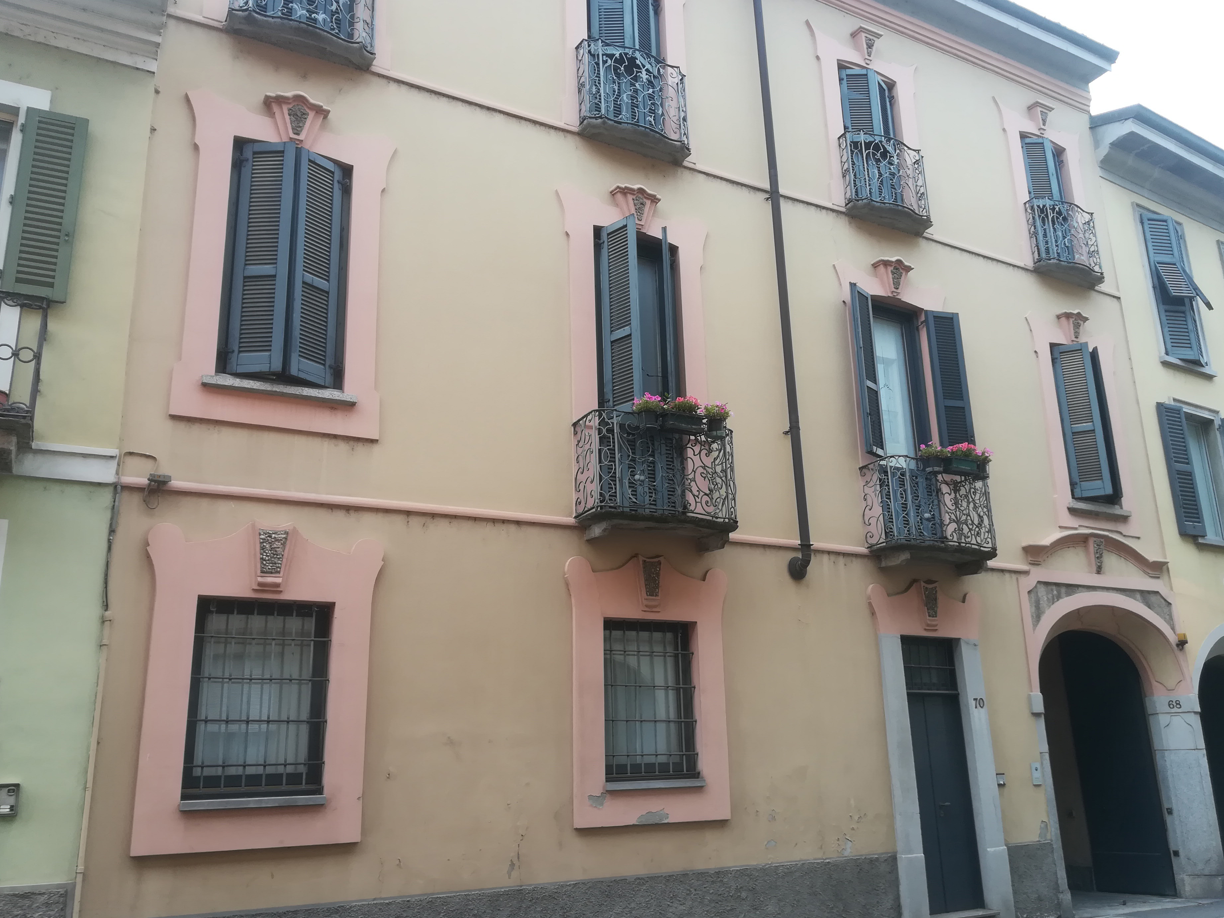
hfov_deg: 63.4
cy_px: 481
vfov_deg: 49.7
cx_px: 635
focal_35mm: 28
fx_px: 990
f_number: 2.2
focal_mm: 3.83
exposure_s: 1/118
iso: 50
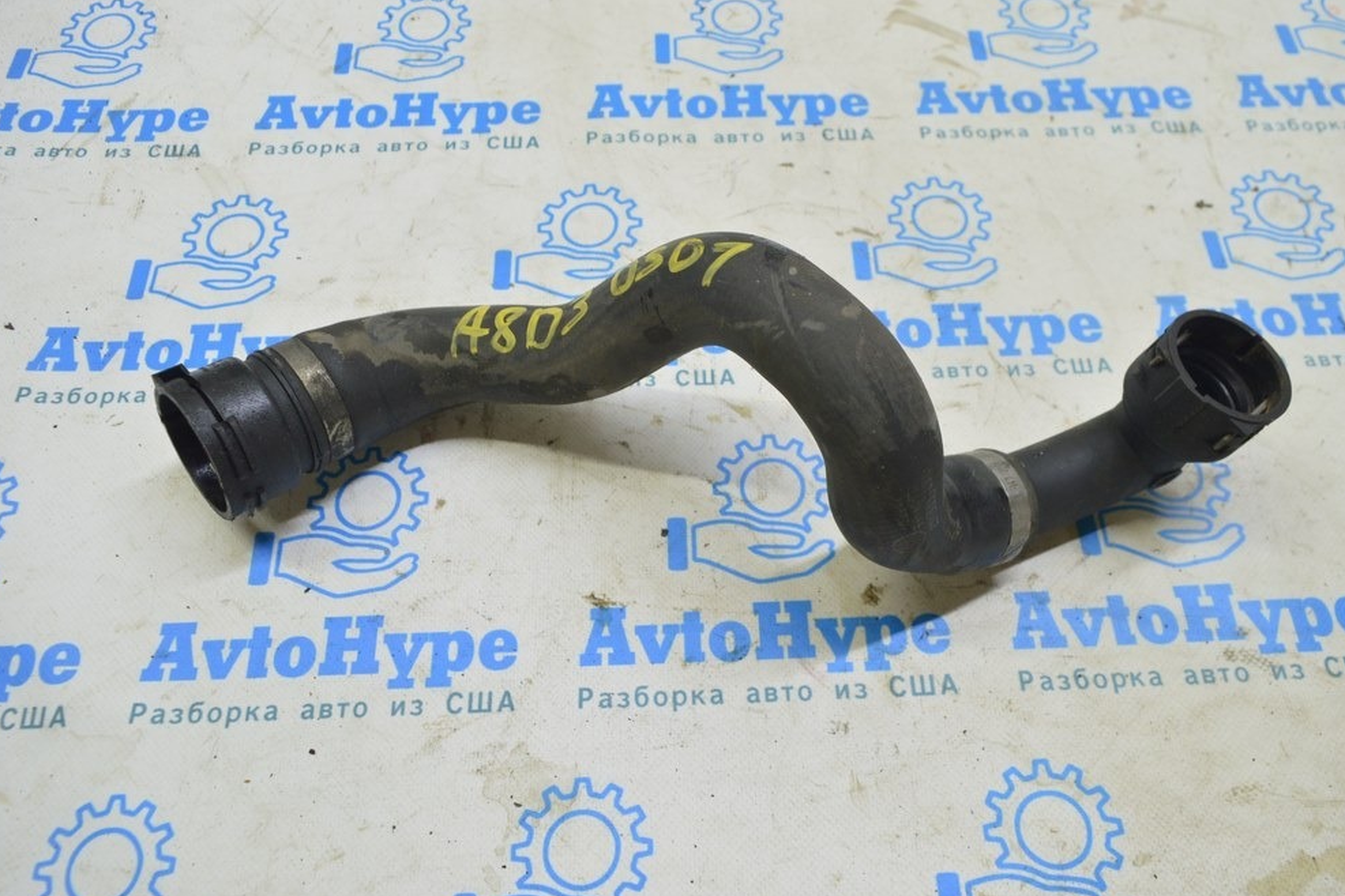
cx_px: 681
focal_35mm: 28
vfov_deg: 46.4
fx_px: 1046
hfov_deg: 65.5
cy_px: 441
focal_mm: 18
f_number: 5.6
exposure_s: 1/20
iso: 400
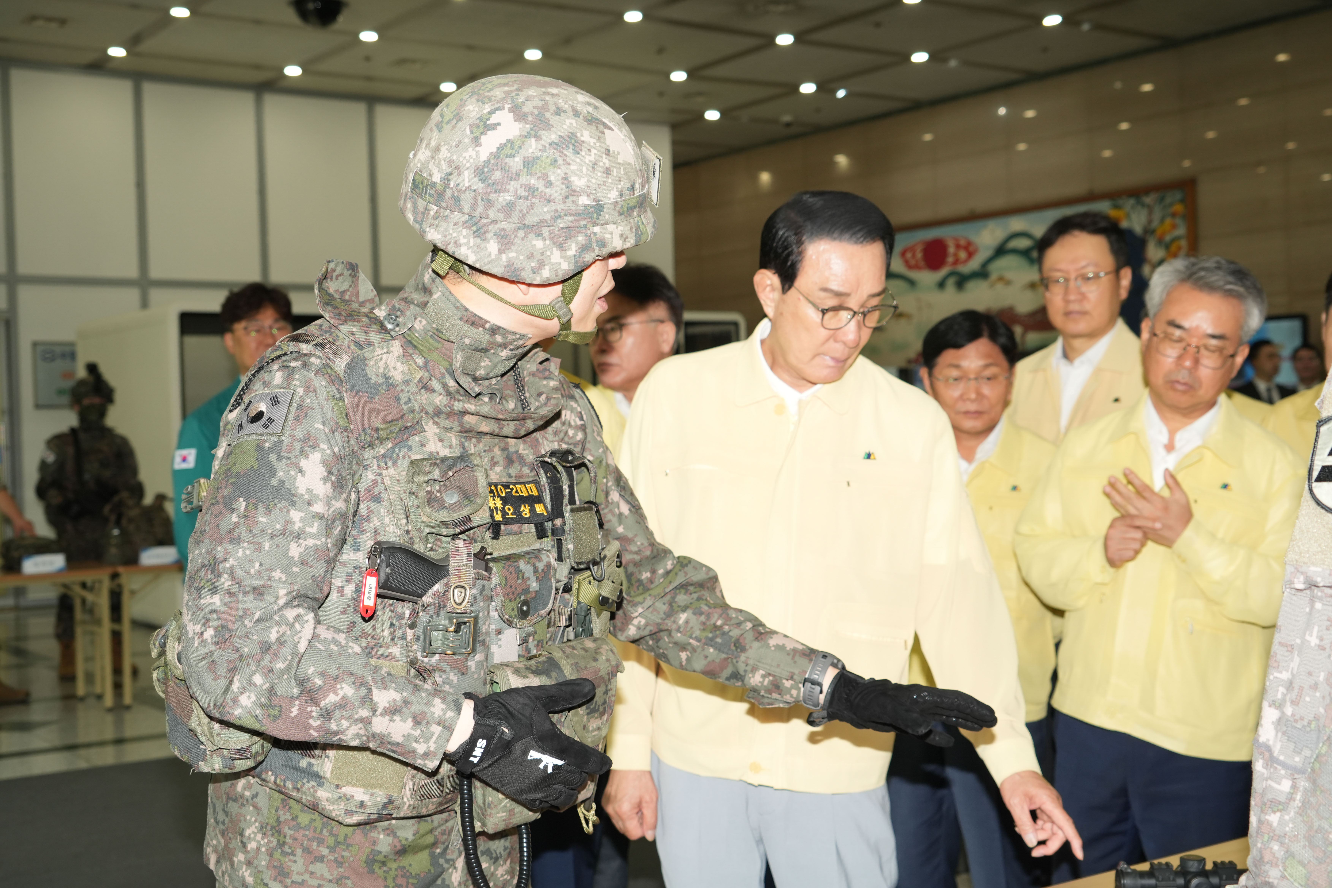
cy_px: 444
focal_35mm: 43
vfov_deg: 31.2
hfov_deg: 45.4
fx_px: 1591
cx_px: 666
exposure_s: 1/125
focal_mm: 43
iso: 800
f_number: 5.6
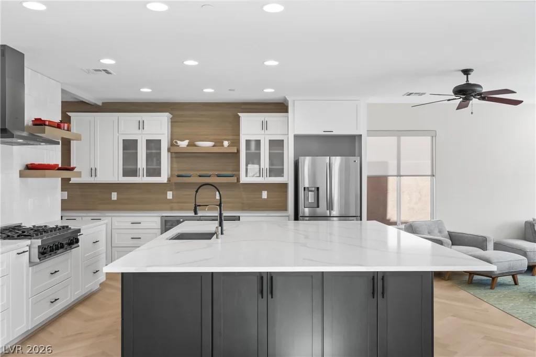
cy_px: 178
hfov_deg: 61.9
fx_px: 447
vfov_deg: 43.6
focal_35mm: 30
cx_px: 268
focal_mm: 20
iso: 400
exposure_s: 1/2
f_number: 8
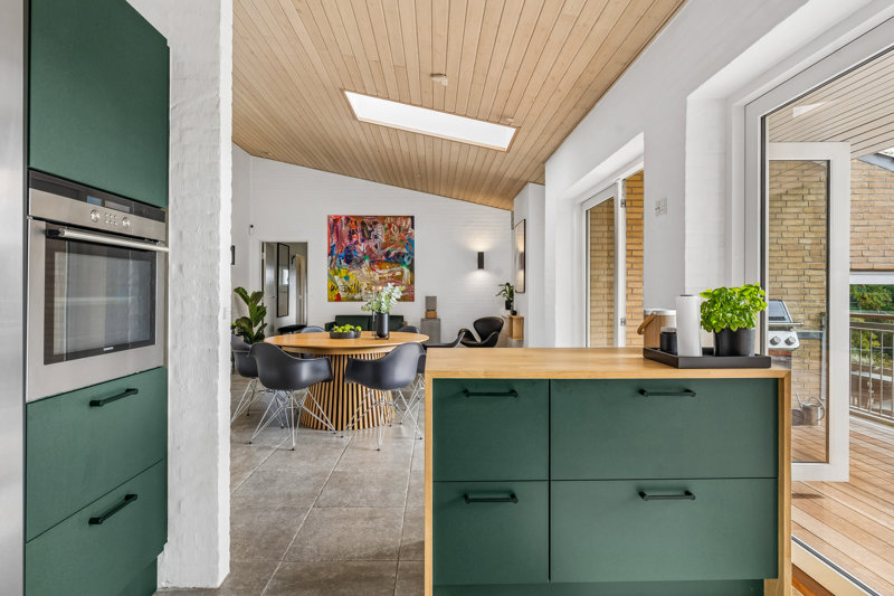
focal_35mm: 18
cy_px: 298
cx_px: 447
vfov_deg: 65.9
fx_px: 459
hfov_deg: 88.4
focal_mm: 18.5
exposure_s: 1/20
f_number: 8
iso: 200
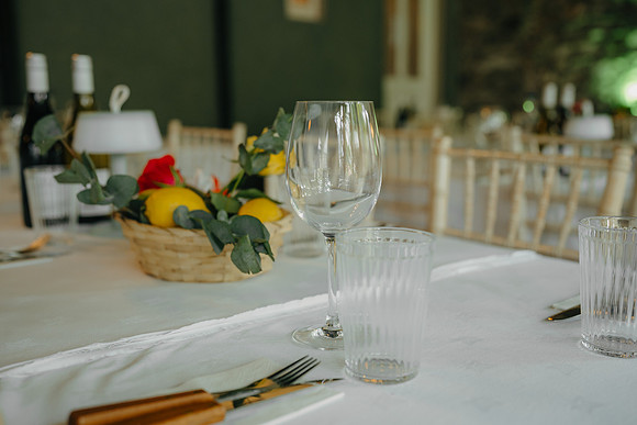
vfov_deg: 34.8
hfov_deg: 50.3
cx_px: 319
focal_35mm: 38
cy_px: 229
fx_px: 678
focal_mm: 35
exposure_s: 1/200
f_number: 2.5
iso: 800
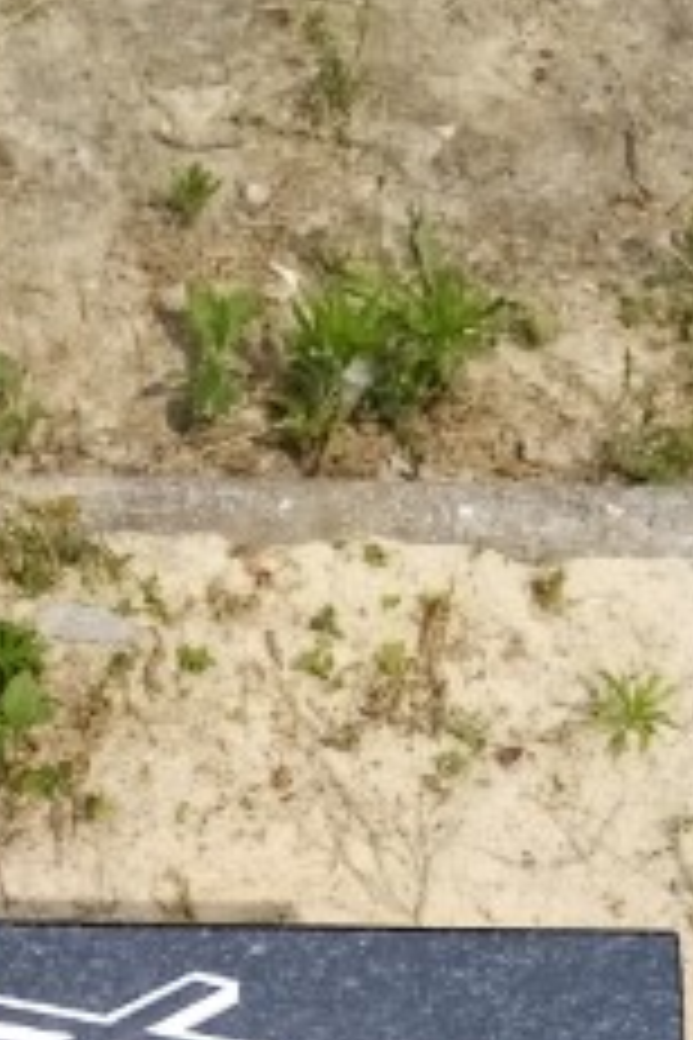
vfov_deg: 24.0
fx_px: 2165
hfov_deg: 17.6
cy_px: 1324
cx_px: -68
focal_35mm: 75
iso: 104
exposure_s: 1/1342
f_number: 1.8
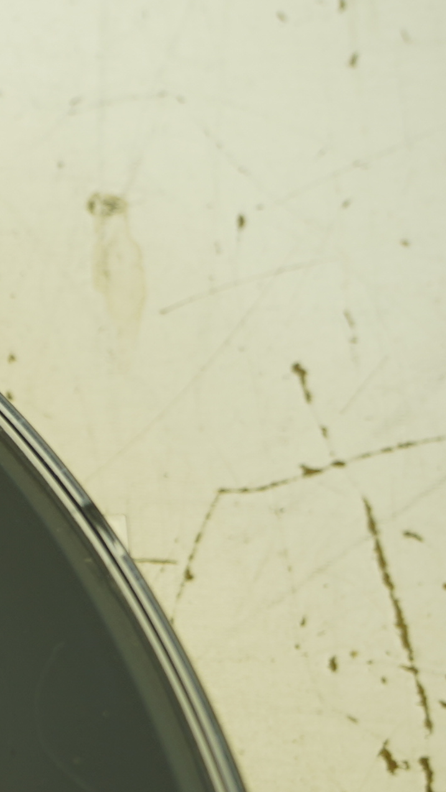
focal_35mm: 110
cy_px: 725
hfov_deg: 9.5
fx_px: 2312
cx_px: -723
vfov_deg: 19.1
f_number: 4
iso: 100
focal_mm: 23
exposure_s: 1/60
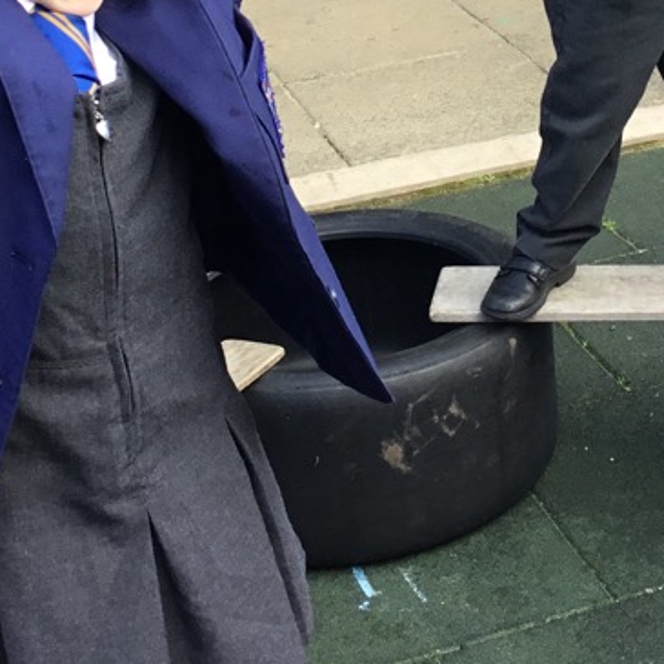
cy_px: -36
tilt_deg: -14.2
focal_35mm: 90
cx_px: 464
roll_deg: +4.1
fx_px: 1953
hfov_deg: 19.2
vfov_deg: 18.7
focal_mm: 3.3
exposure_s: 1/203
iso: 25
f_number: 2.4
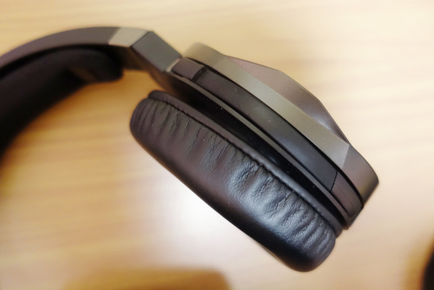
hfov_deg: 71.5
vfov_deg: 51.3
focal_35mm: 25
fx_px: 301
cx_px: 215
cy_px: 143
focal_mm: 8.8
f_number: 1.8
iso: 640
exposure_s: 1/30
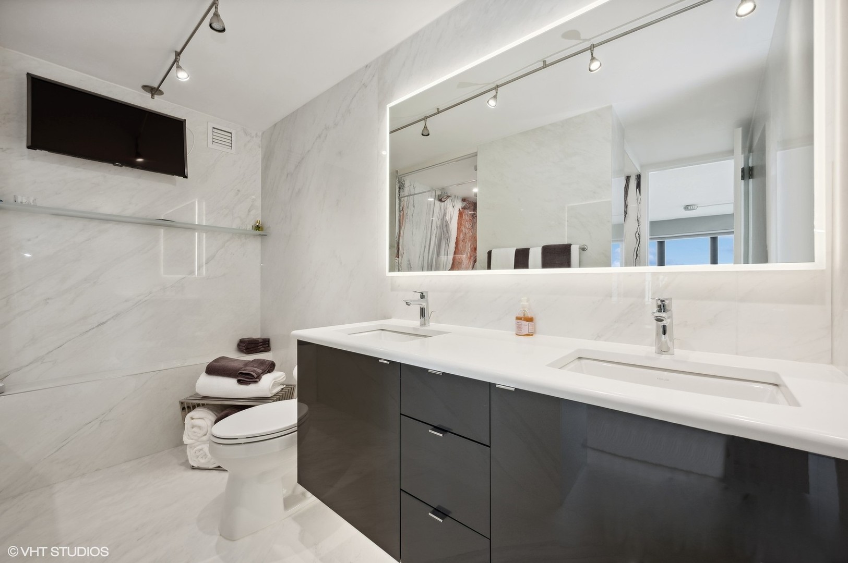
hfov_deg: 104.3
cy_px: 282
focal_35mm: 14
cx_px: 424
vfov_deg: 81.1
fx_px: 329
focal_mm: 14
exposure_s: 1/10
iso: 100
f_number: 10
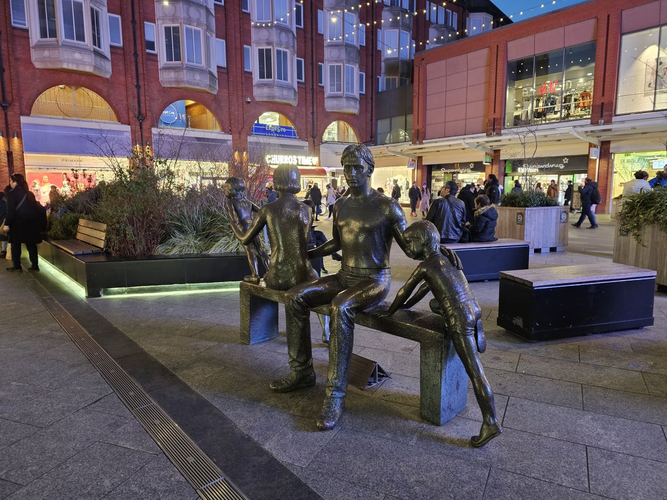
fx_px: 443
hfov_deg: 73.9
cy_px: 250
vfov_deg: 58.9
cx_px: 334
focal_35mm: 23
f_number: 1.7
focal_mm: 6.3
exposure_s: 1/25
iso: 640
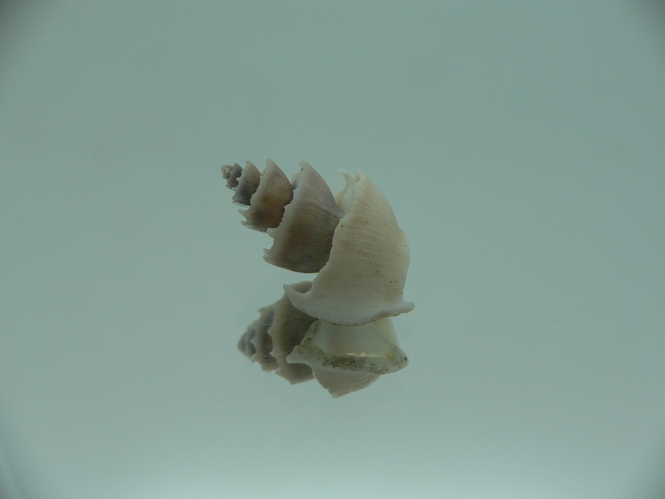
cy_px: 250
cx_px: 332
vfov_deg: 40.7
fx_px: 672
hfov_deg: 52.6
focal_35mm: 35
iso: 80
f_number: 2.8
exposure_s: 1/60
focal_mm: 4.6
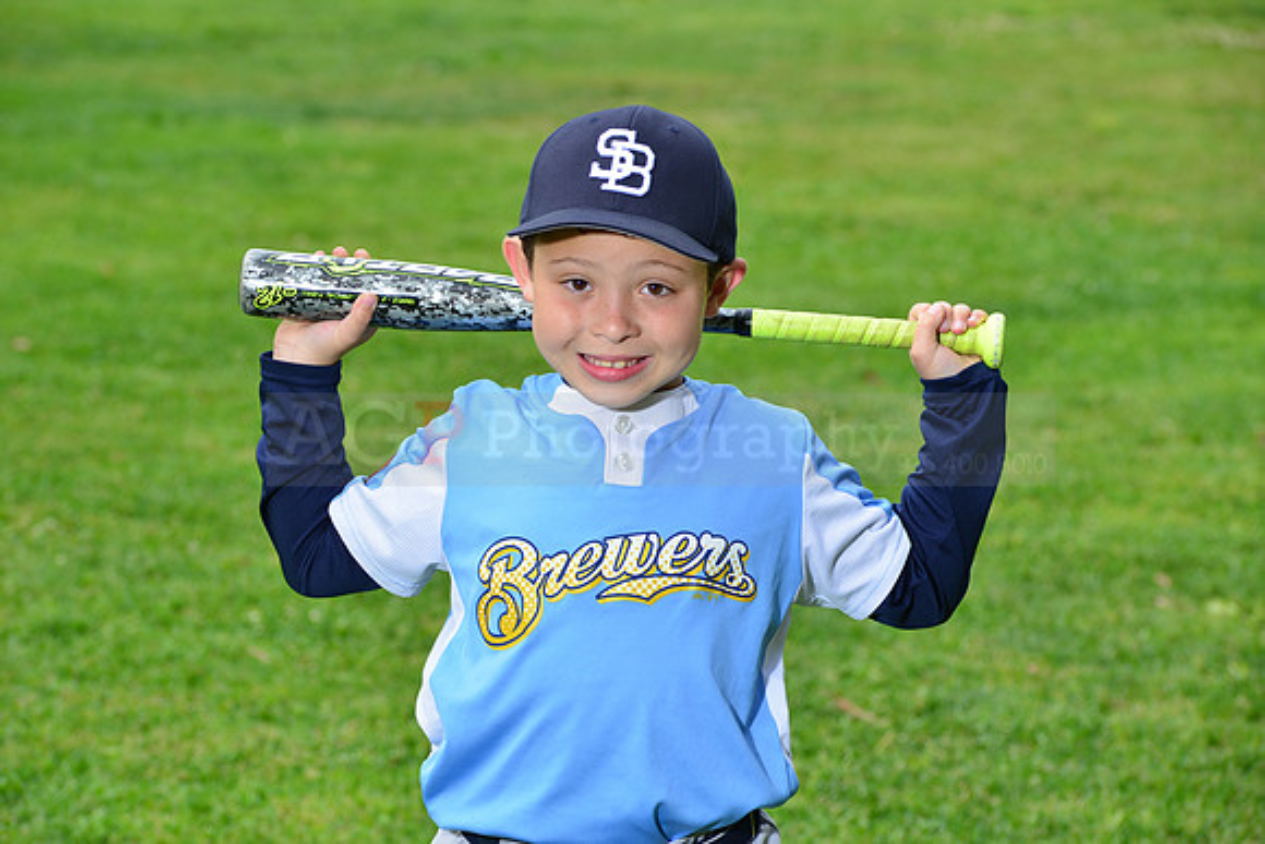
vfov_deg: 8.6
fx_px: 5623
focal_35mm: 160
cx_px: 632
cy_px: 422
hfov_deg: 12.8
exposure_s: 1/200
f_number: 10
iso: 250
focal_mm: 160
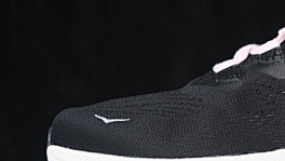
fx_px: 1800
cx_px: 343
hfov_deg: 8.9
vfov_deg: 5.1
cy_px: 58
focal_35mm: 238
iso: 160
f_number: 6.3
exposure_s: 1/60
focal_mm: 50
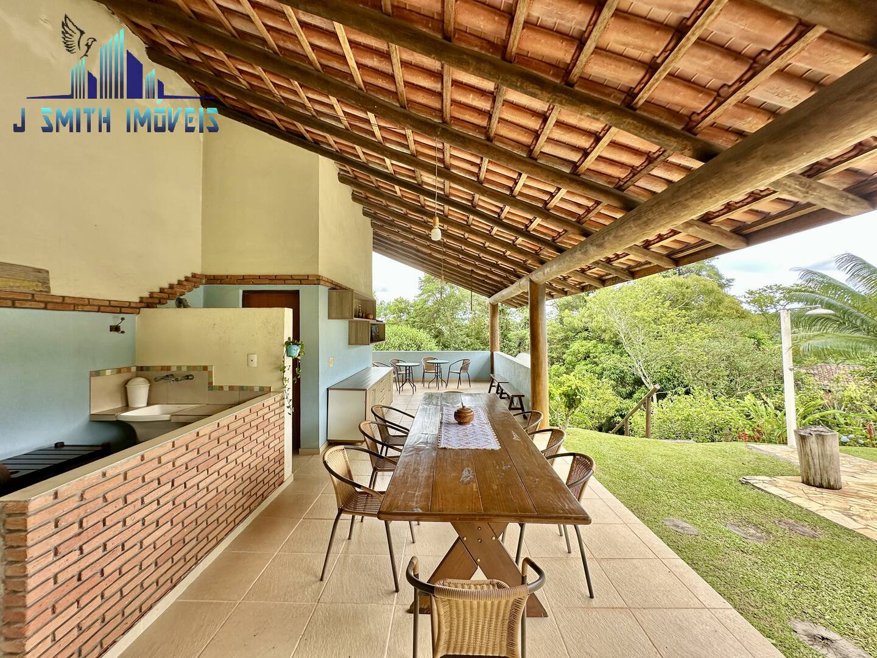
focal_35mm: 14
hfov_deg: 102.1
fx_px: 355
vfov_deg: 85.7
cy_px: 329
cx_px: 438
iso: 40
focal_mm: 2.22
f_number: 2.2
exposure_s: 1/229
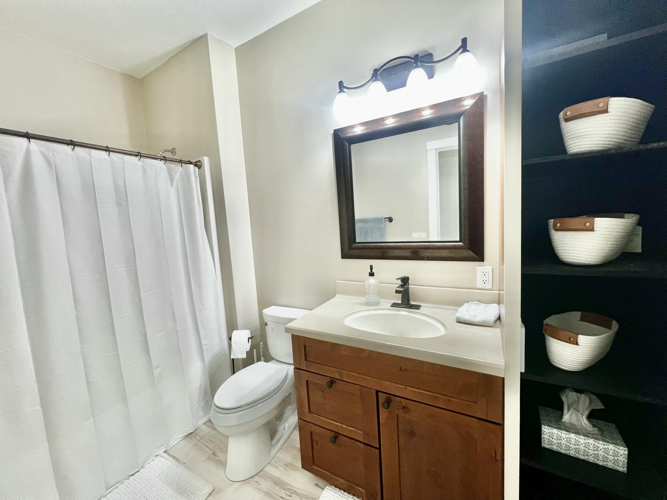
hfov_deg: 106.2
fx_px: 250
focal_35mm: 13
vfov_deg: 89.9
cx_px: 334
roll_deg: +3.6
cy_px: 250
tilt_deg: -6.6
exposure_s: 1/120
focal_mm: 1.57
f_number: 1.8
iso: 160
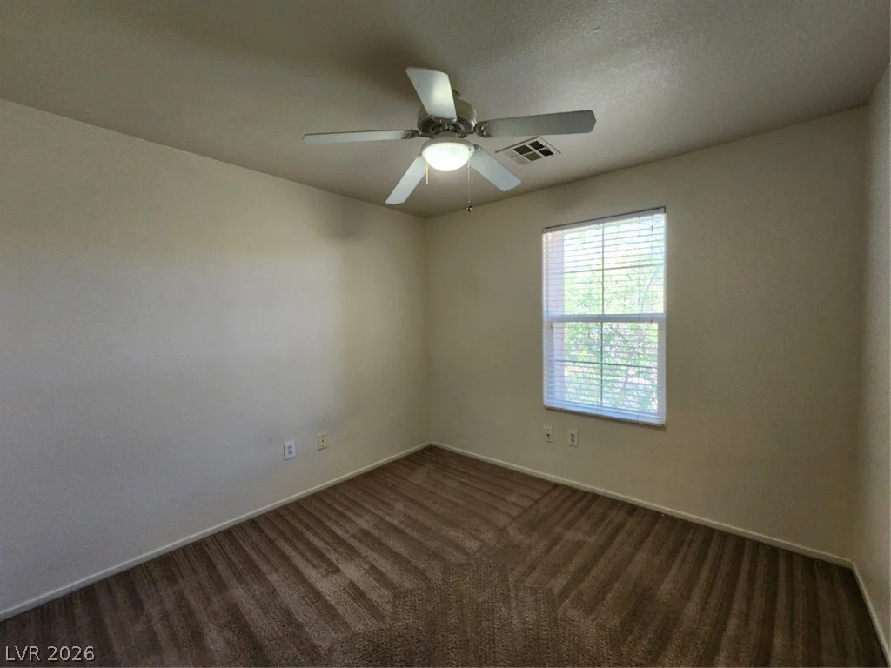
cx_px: 446
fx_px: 335
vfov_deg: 89.9
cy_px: 334
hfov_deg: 106.2
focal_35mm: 13
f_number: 2.2
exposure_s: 1/60
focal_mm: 2.2
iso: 200
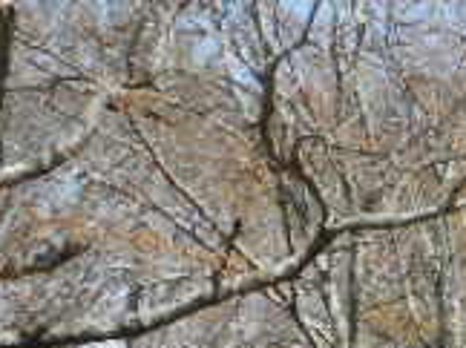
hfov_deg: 17.9
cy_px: 506
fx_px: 1331
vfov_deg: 14.0
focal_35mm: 99
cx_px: 682
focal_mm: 4.5
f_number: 3.7
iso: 80
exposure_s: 1/320
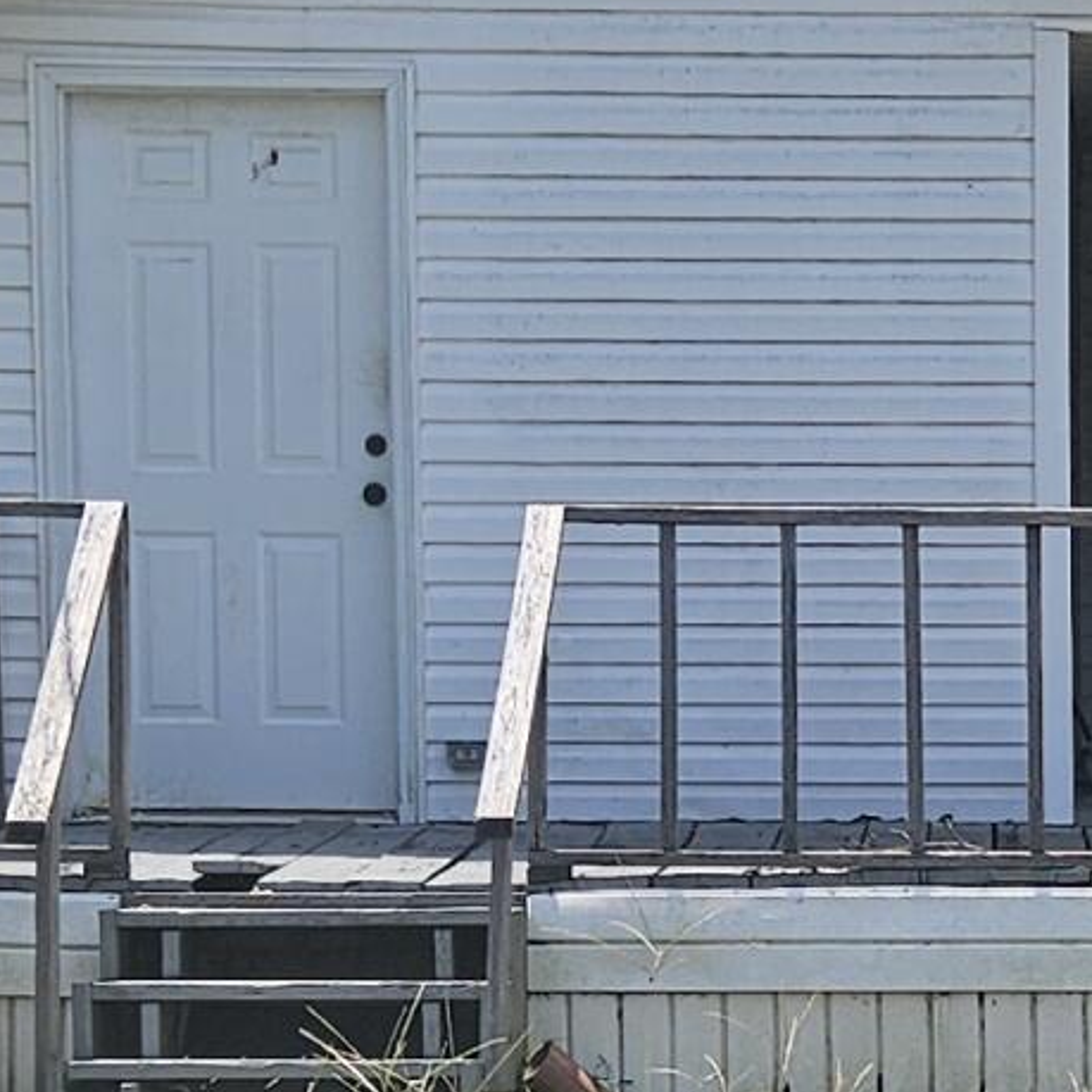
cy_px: 895
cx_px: 1149
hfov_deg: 12.9
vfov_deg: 13.1
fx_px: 4747
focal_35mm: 133
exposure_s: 1/2180
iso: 25
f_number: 1.8
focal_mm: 5.4
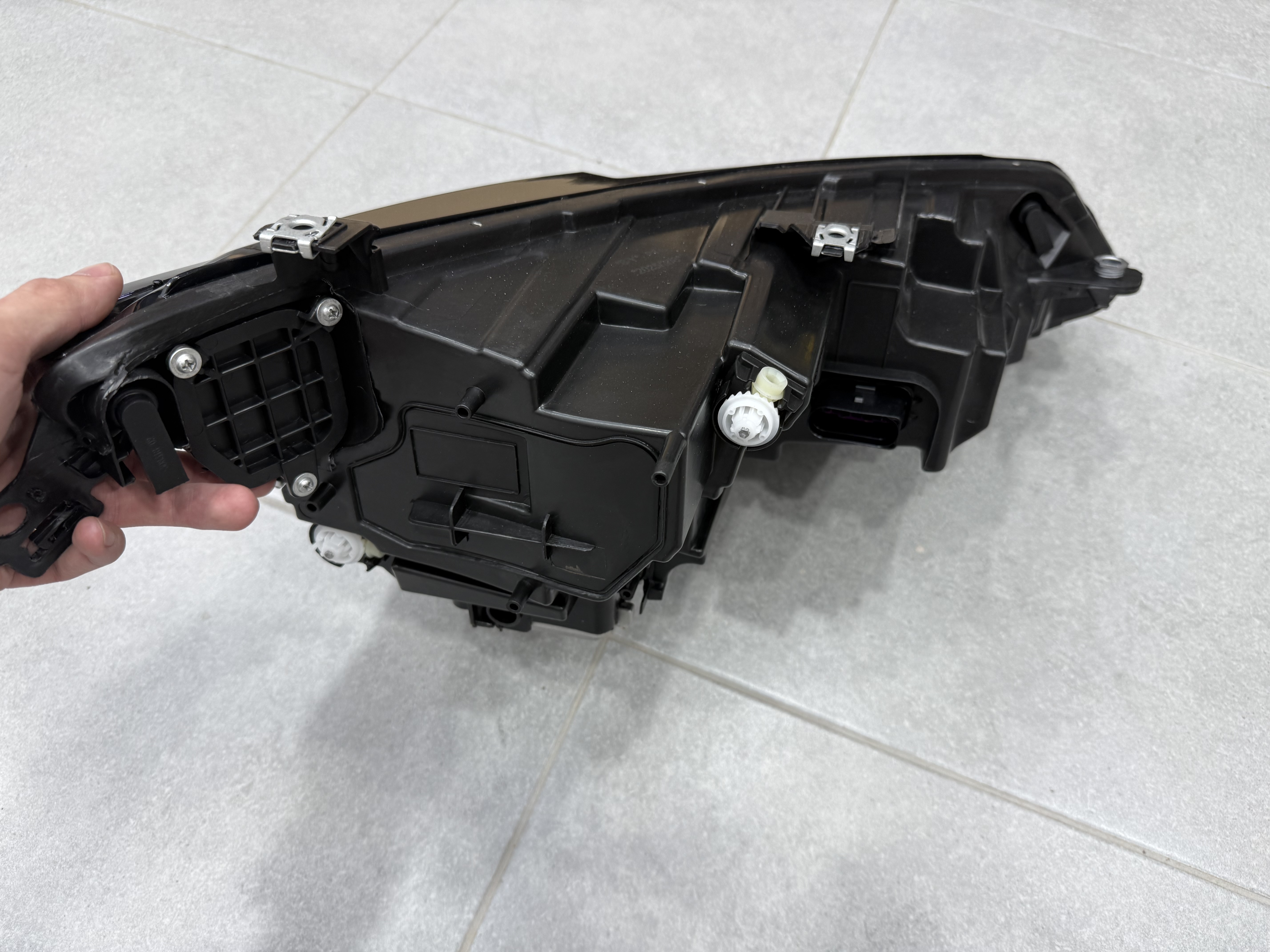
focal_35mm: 24
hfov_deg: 71.6
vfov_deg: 56.8
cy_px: 476
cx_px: 635
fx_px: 881
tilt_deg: -57.1
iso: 64
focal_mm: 6.76
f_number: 1.78
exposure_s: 1/100
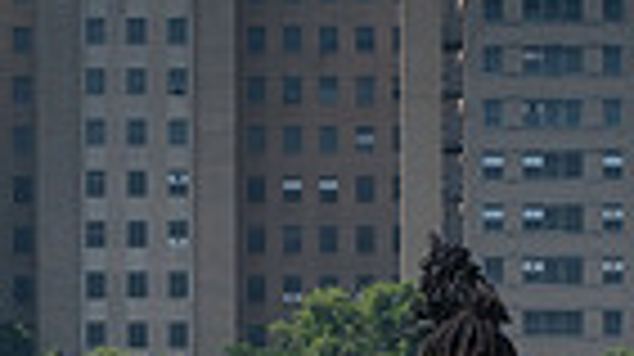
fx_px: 5929
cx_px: 355
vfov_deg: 3.4
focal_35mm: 353
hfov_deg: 6.1
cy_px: 827
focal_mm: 80
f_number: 13
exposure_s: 1/400
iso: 400
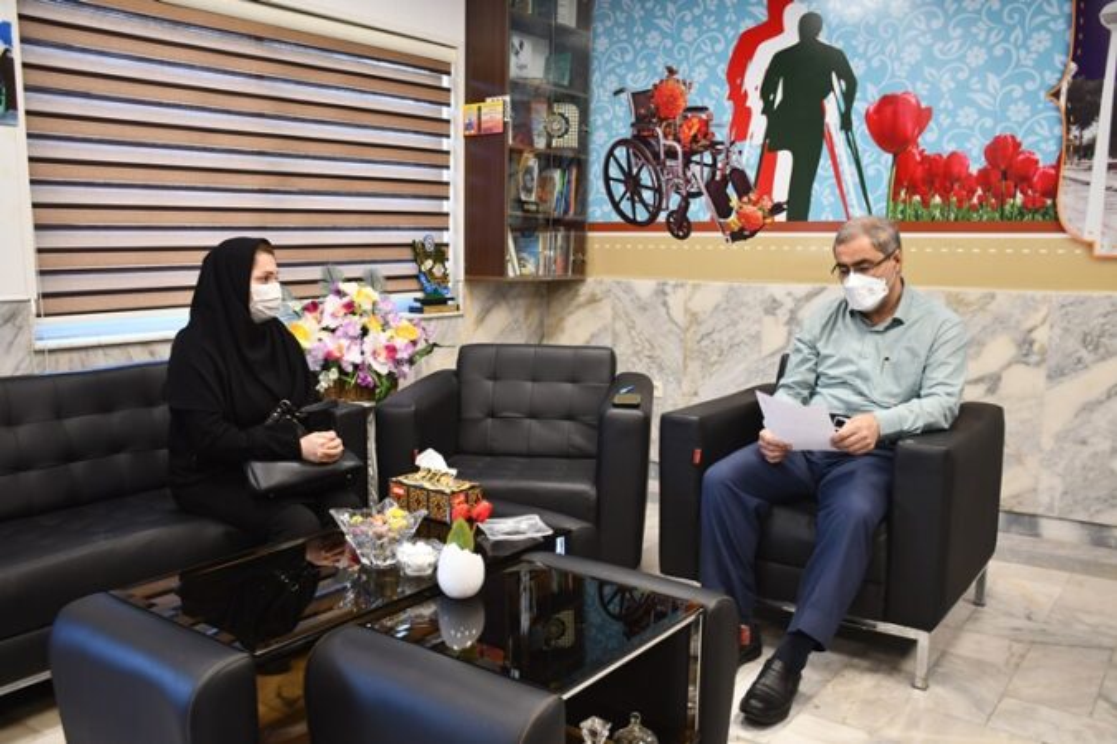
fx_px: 931
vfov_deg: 43.6
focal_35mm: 30
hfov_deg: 61.9
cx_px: 558
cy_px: 372
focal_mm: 20
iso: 1100
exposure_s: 1/125
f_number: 3.5
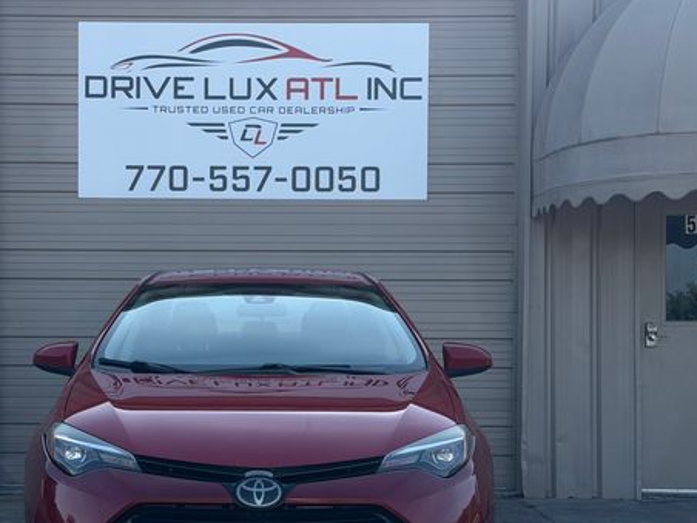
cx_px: 247
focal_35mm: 68
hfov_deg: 28.4
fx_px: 1369
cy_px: 338
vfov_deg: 21.6
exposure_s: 1/2415
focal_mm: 6.76
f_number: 1.78
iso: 80
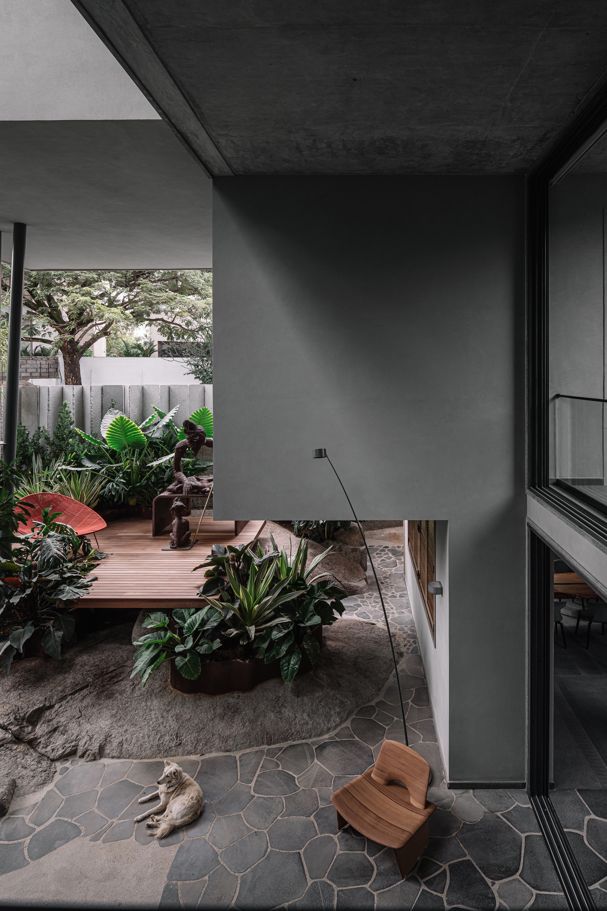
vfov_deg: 86.9
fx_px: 481
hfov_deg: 64.6
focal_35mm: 19
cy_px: 456
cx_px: 304
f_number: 10
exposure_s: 1/20
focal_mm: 19
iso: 100
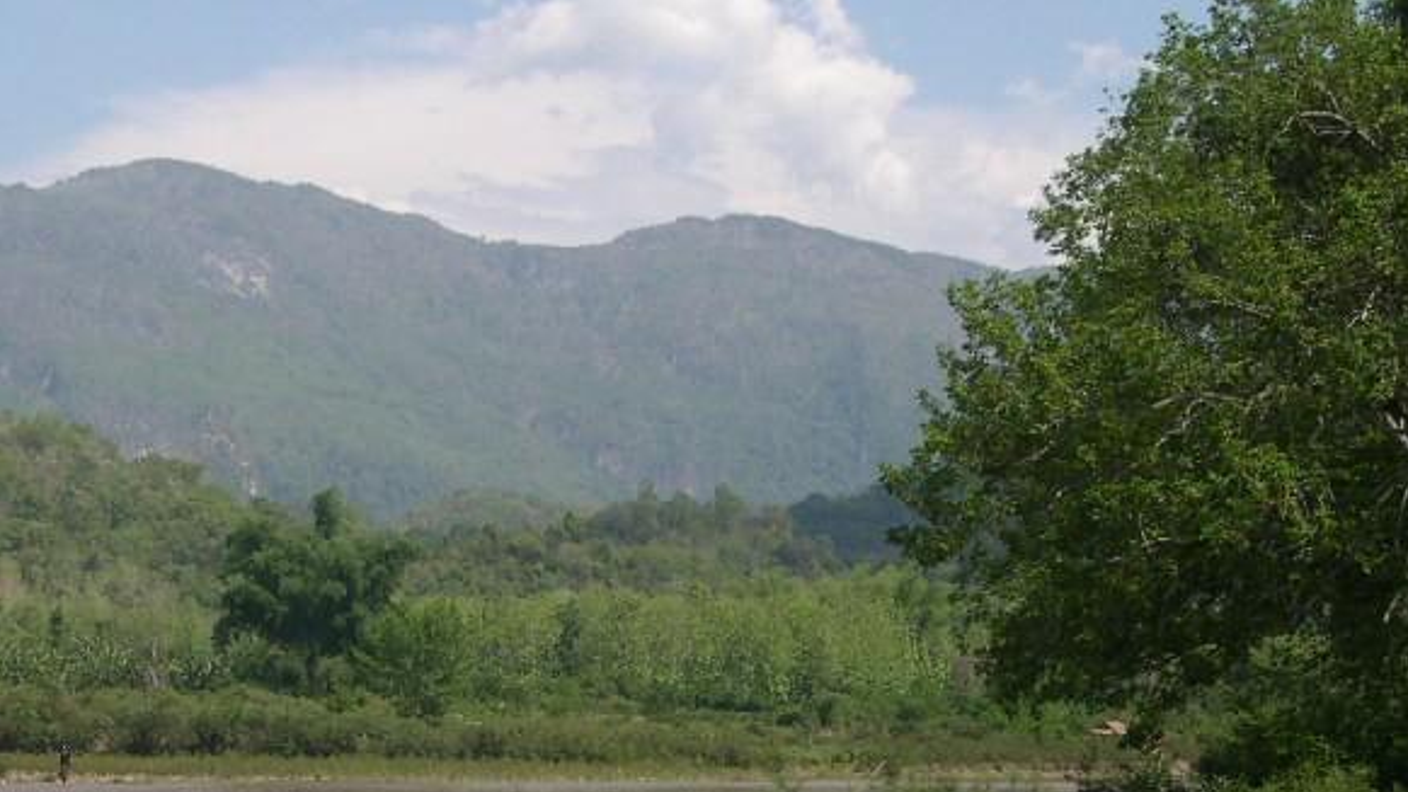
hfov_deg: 28.6
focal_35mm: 73
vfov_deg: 16.4
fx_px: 2726
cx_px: 385
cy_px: 656
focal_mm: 8
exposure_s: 1/187
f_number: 7.6
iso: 100
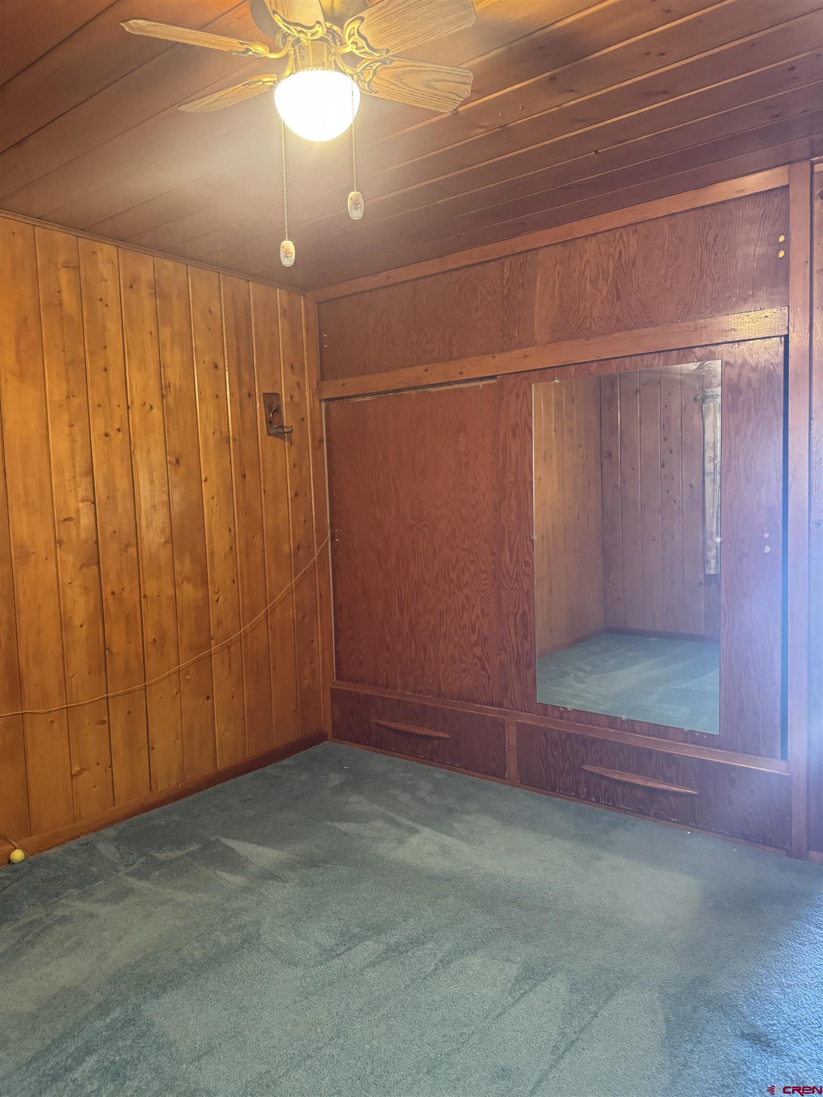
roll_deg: +1.2
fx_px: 761
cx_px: 412
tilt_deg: -3.1
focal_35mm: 24
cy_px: 548
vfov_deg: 71.6
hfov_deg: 56.8
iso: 640
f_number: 1.78
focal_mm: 6.76
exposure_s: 1/60
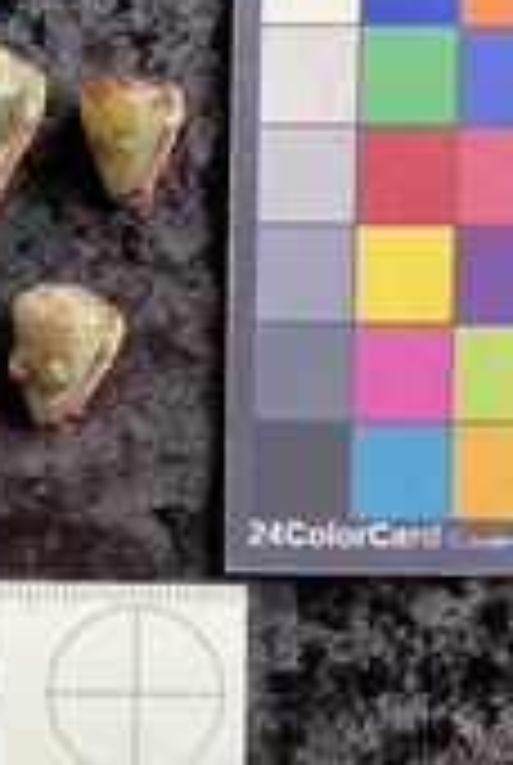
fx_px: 1320
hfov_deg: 20.8
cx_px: -68
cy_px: 313
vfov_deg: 32.2
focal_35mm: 62
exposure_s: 1/120
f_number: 1.8
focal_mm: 3
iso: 50
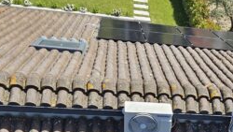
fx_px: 359
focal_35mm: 58
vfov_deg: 18.9
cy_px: 183
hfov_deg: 33.4
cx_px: 225
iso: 50
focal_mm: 2.2
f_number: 2.2
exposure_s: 1/2000
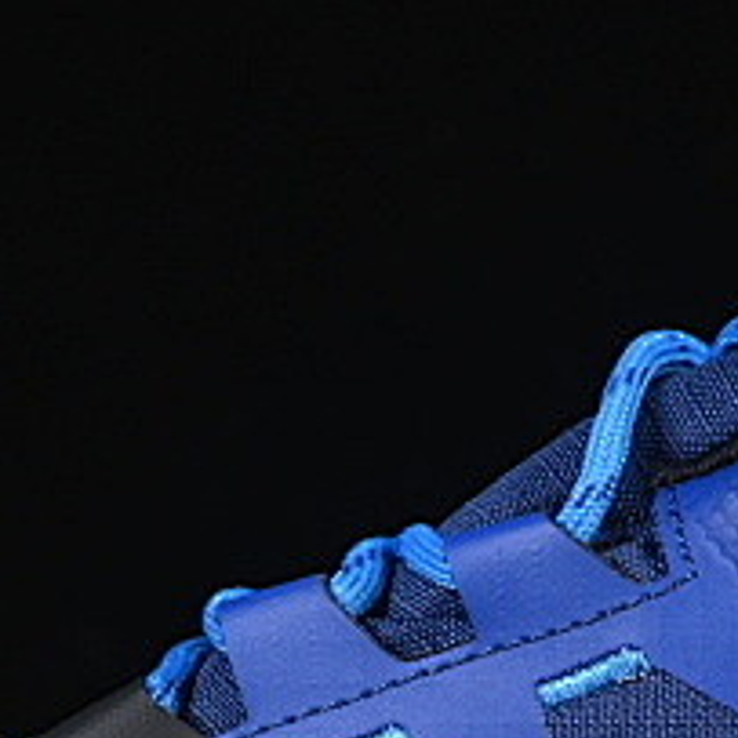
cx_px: 505
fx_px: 8177
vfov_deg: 5.2
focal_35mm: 339
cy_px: 785
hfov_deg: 5.2
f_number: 6.3
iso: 160
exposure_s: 1/60
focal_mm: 50
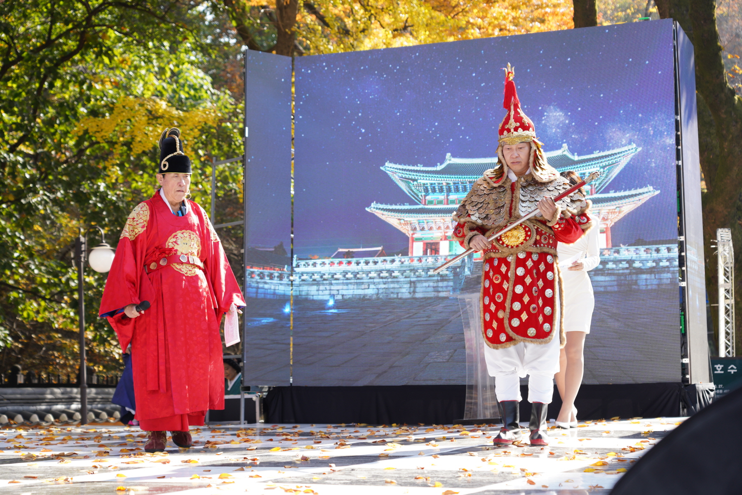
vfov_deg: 18.7
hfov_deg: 27.7
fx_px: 1504
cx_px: 371
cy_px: 248
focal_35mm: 73
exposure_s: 1/160
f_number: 4.5
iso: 160
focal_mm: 73
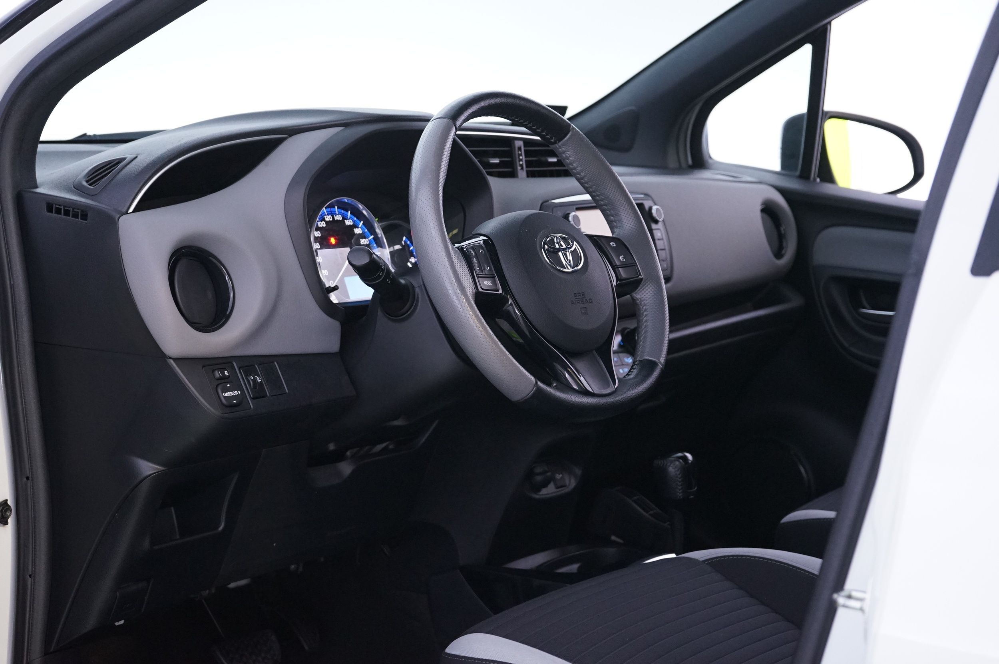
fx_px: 1663
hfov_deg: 33.4
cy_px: 332
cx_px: 500
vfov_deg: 22.6
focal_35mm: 60
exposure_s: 1/13
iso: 3200
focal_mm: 60
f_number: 6.3
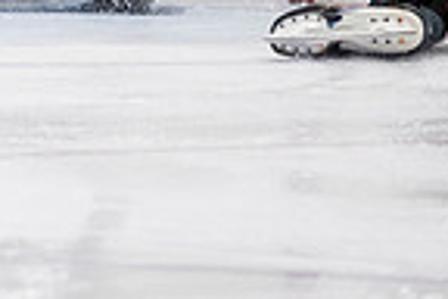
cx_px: -645
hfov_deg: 1.7
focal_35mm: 1217
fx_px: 15144
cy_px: -424
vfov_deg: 1.1
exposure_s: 1/800
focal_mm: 175
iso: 1600
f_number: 3.2
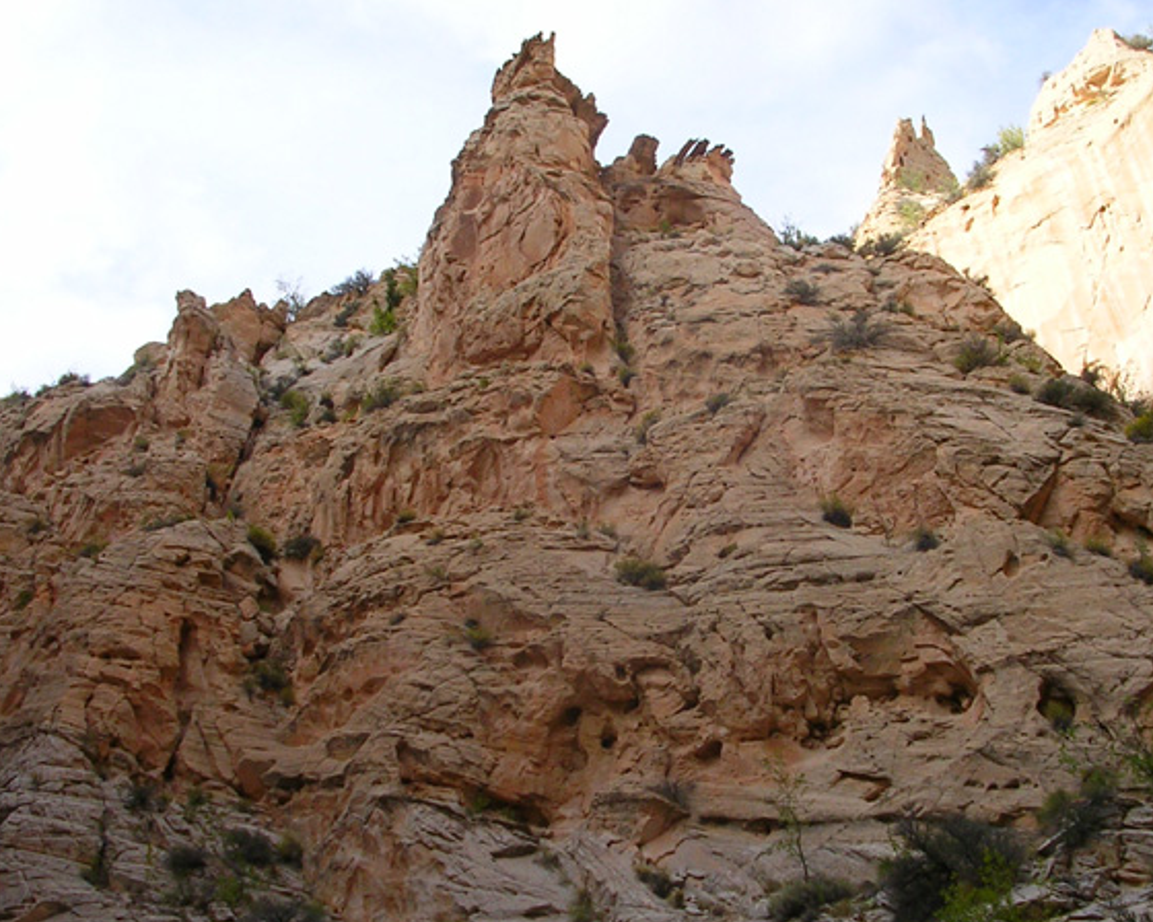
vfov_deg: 28.6
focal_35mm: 53
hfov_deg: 35.3
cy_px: 531
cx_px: 647
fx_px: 1809
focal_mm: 5.8
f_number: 5.6
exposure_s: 1/126
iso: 50
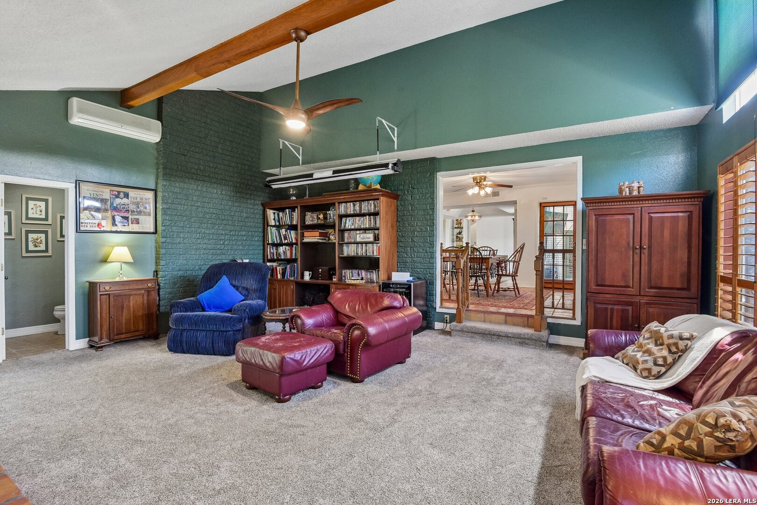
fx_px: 357
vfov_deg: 70.4
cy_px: 252
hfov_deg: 93.3
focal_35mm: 17
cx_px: 378
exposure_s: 1/15
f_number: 8
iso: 5000
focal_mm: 17
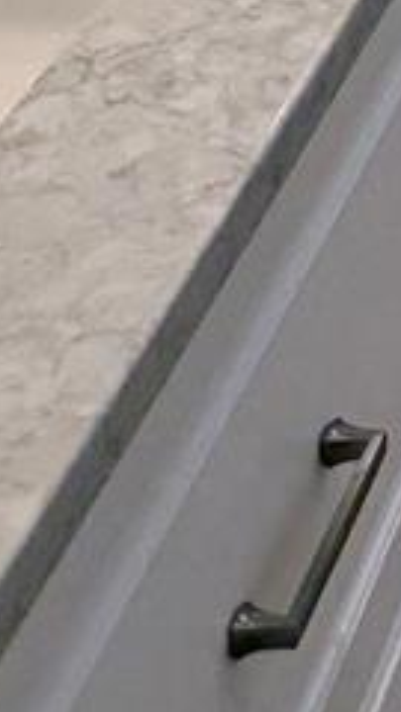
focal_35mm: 131
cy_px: -846
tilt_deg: -9.2
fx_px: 2476
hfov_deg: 8.4
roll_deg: +0.4
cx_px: 1004
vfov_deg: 13.3
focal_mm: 6.76
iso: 125
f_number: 1.78
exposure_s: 1/212
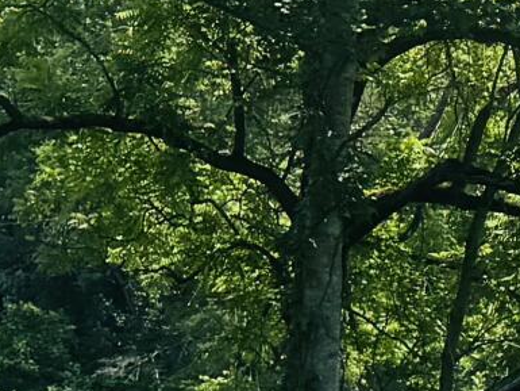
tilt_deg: +6.3
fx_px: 2810
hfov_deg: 8.8
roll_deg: -1.8
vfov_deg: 7.9
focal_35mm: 187
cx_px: 1525
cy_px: 295
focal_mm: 6.76
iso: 80
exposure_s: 1/2710
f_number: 1.78
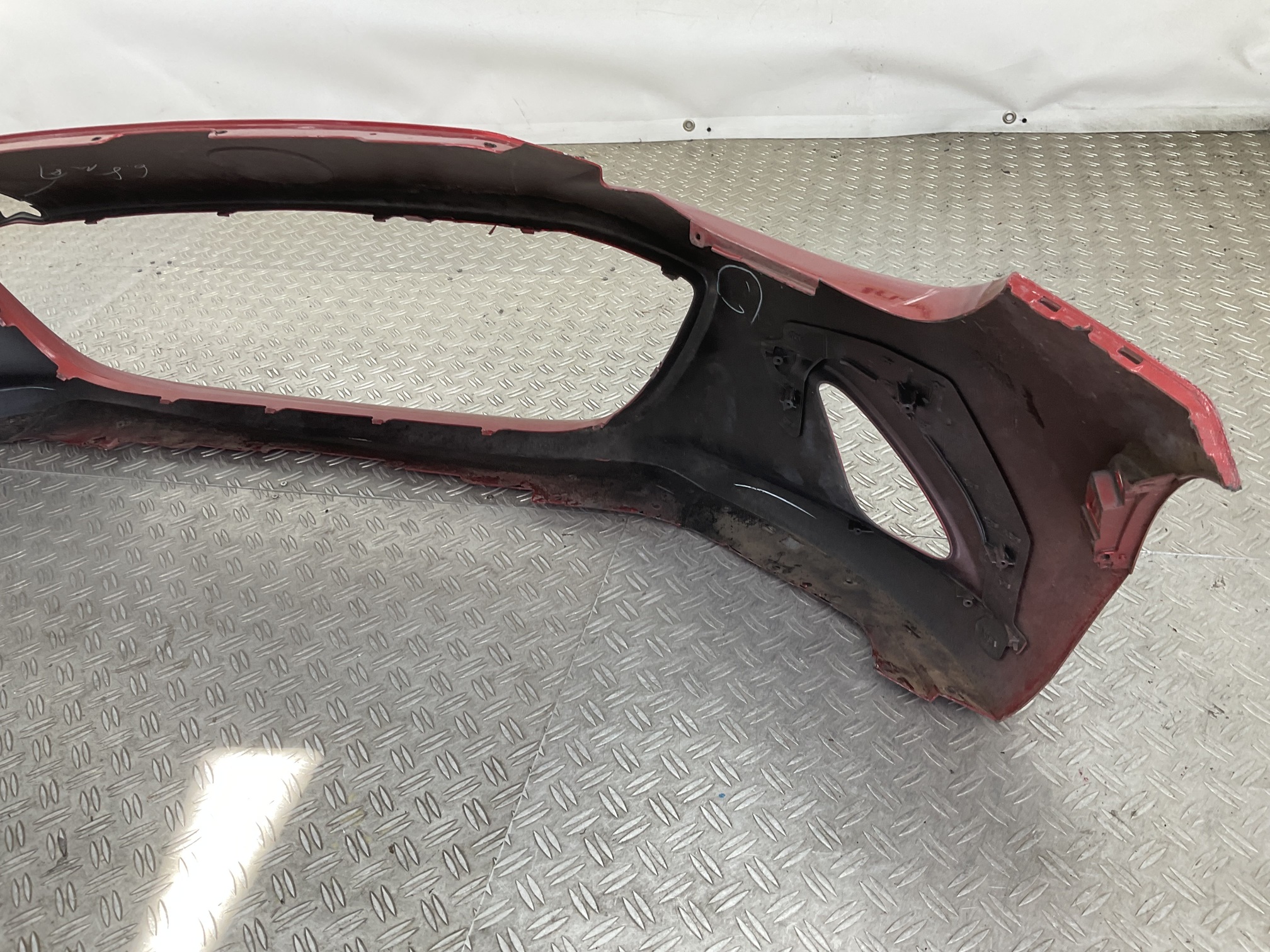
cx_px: 635
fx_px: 1064
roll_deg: +6.0
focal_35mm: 29
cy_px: 476
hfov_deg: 61.7
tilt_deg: -35.2
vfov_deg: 48.2
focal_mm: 3
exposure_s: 1/100
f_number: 1.8
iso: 25
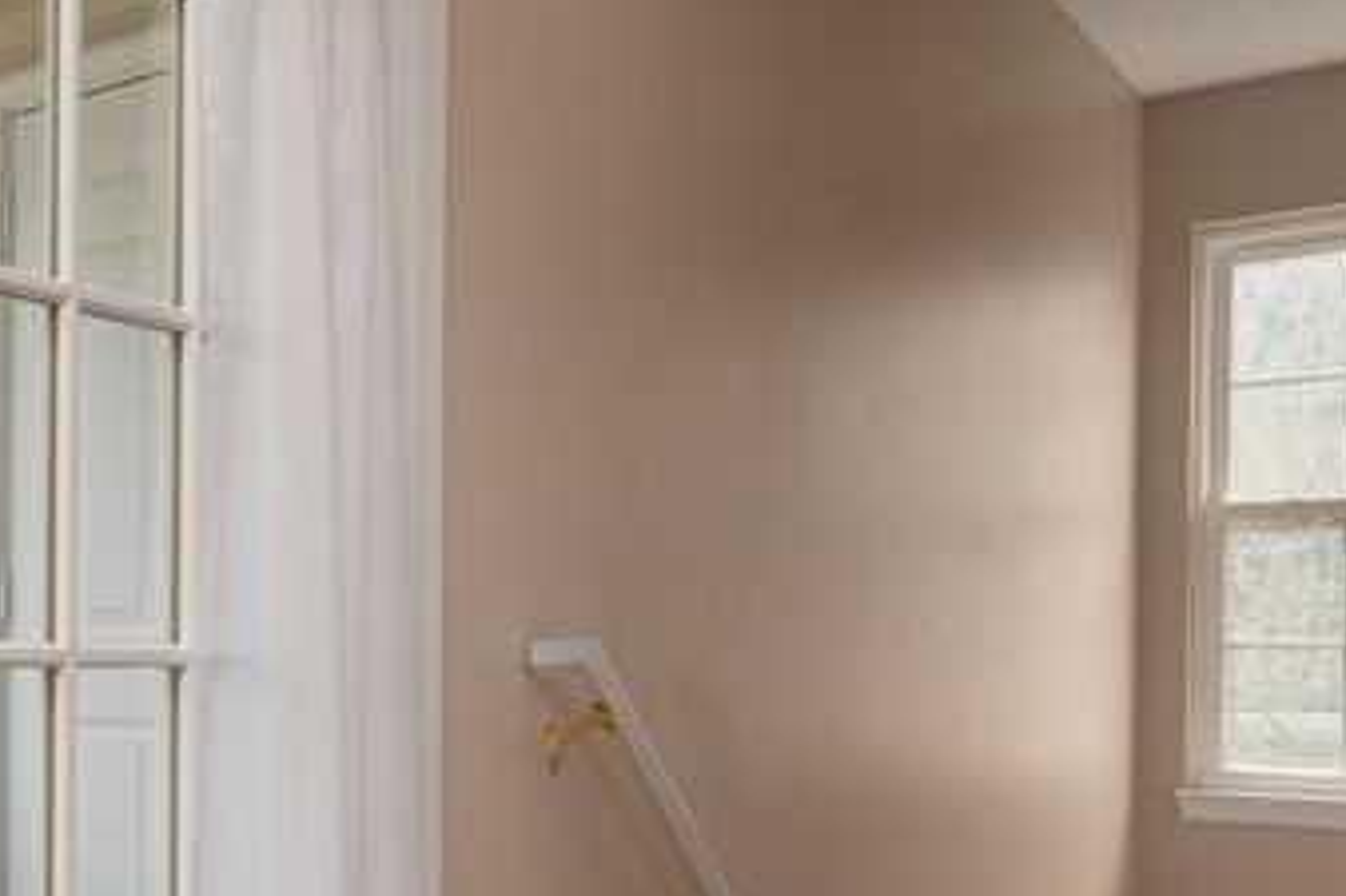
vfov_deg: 29.4
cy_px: 655
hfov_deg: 36.3
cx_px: -165
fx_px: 1682
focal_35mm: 45
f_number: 9
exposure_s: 1/100
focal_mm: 14
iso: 100
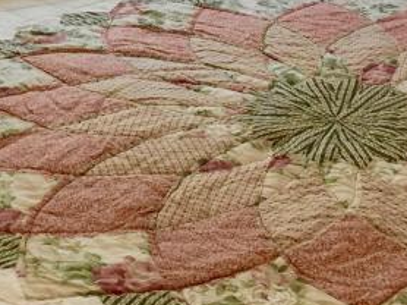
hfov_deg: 18.4
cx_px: 255
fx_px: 1257
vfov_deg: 13.3
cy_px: -97
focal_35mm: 107
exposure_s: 1/30
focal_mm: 4.15
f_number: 2.2
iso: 40
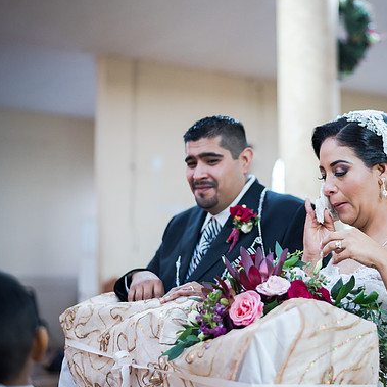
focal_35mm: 65
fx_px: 822
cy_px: 195
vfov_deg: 26.5
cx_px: 274
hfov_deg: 26.3
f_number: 1.8
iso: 1600
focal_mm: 50
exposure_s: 1/160
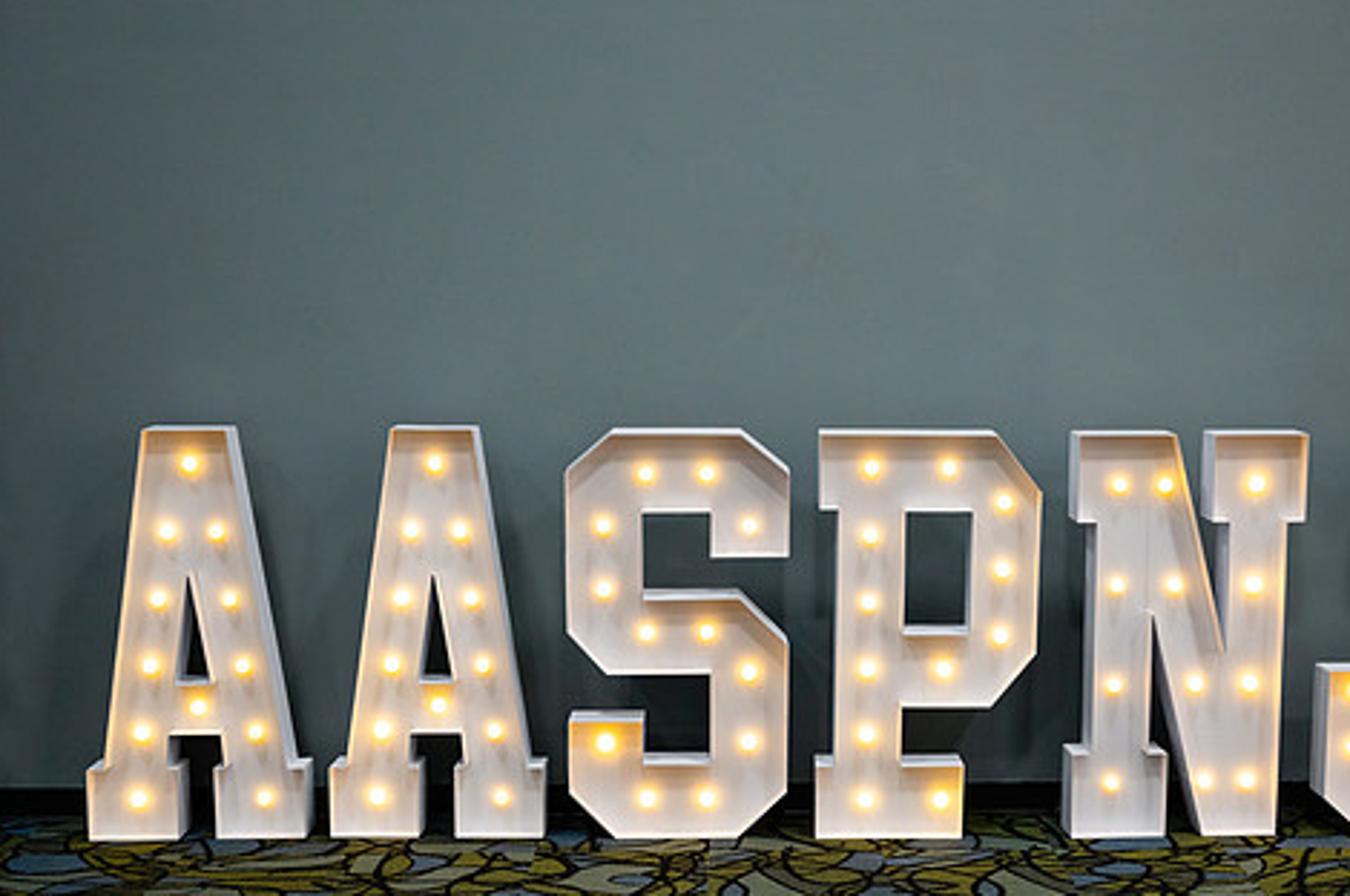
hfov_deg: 41.0
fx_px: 1798
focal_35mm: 48
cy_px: 526
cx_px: 788
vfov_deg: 27.9
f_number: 3.2
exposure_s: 1/200
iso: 3200
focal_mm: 37
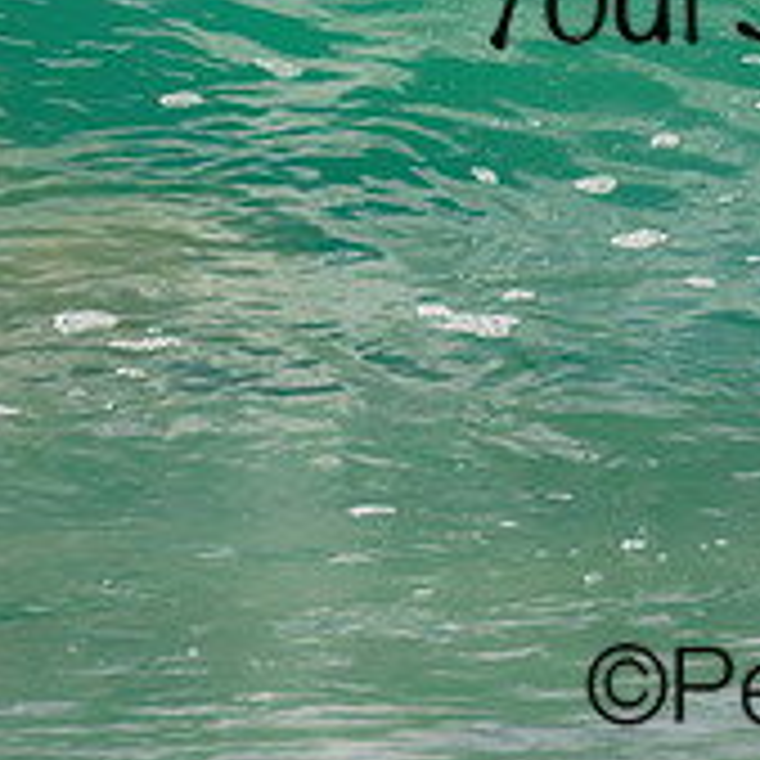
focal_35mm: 2295
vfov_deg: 0.8
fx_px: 57007
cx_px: 1047
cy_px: -92
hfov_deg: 0.8
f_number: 11
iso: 1000
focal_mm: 680
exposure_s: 1/2000
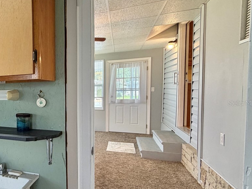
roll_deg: +2.0
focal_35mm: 29
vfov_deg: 48.2
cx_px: -3
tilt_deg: -3.1
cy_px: 103
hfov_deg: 49.6
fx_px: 211
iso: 160
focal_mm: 2.22
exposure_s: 1/120
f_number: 2.2
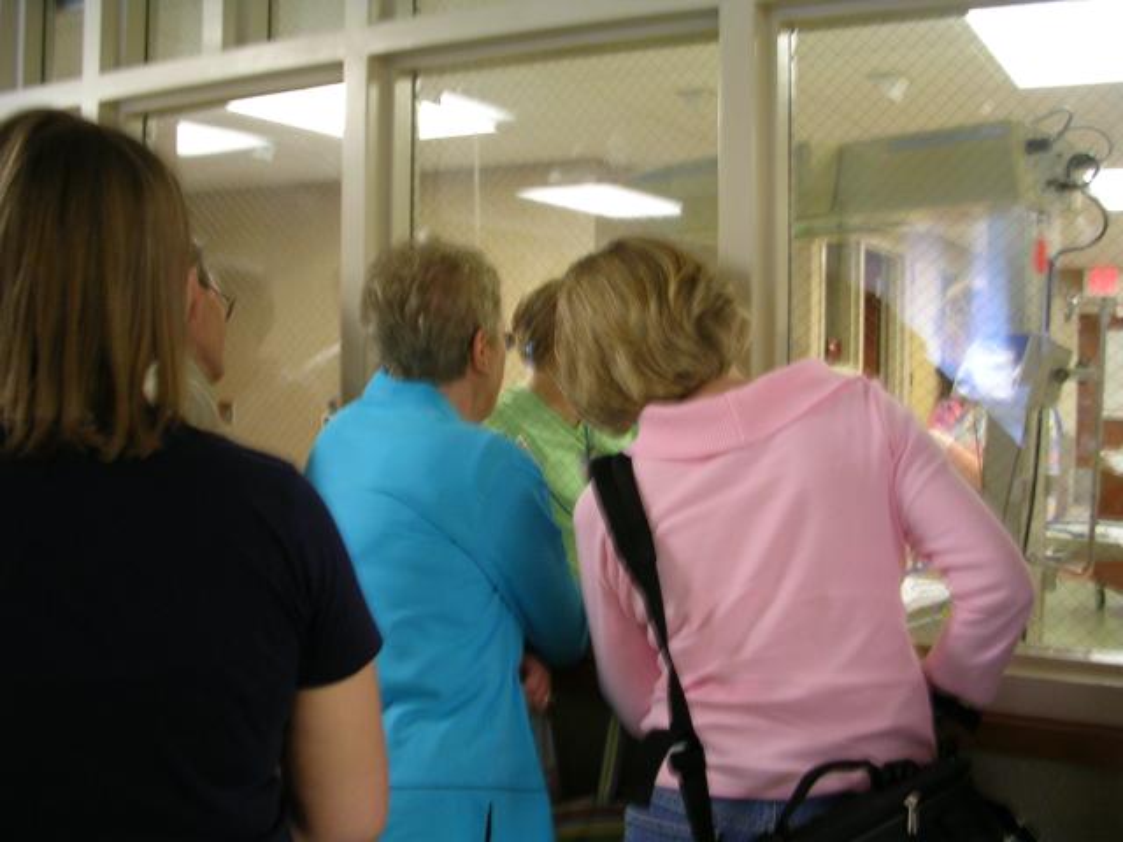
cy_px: 421
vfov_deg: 37.7
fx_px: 1233
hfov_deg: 49.0
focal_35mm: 38
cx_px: 562
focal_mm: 5.8
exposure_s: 1/6.9
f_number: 2.8
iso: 82
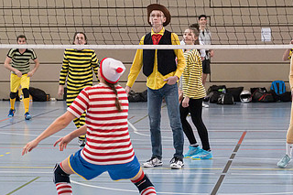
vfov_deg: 9.4
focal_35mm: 146
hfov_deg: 14.1
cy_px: 71
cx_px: 157
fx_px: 1188
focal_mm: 50
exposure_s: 1/500
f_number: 2.8
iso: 6400
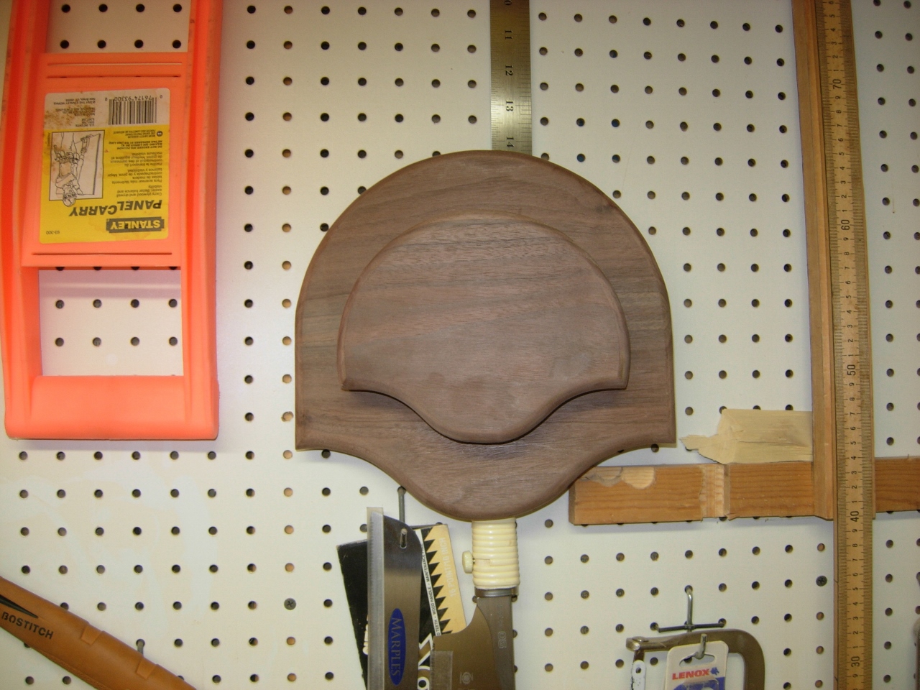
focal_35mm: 36
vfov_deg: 39.7
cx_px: 460
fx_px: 957
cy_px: 345
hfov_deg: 51.4
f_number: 2.7
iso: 50
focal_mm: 7.5
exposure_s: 1/45.2
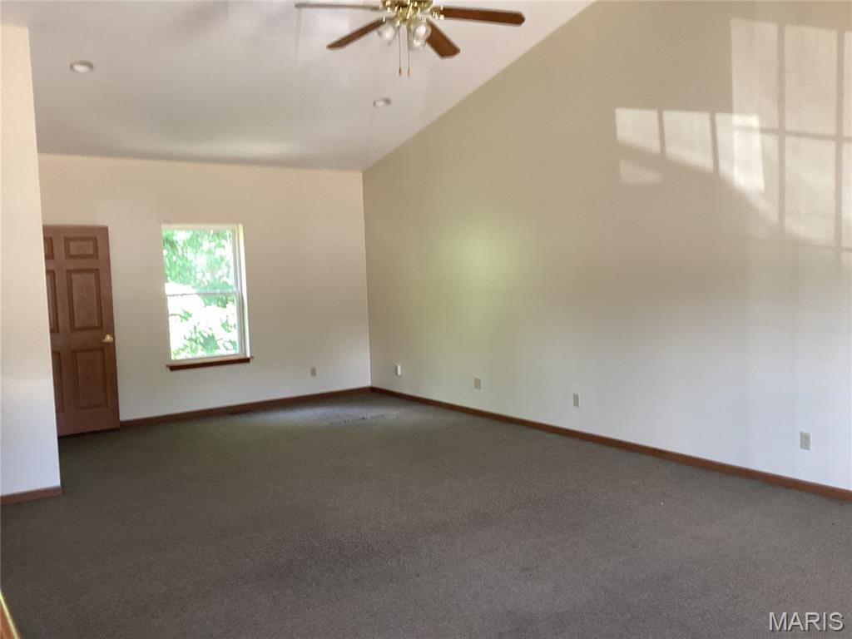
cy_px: 320
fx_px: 763
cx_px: 426
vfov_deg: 45.4
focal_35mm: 31
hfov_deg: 58.4
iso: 160
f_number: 2.4
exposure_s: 1/60
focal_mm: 3.3
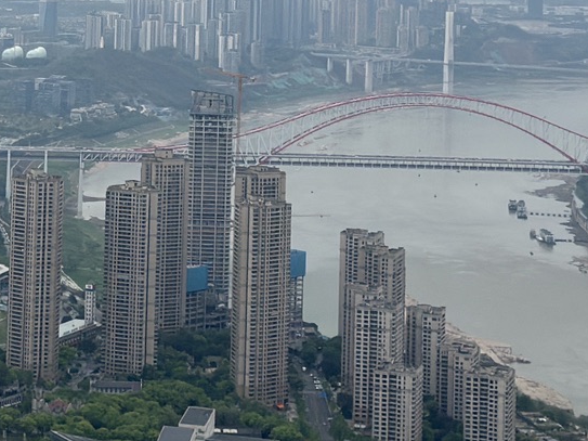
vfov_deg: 11.2
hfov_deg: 15.2
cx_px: 127
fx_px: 2191
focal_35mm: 129
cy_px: -132
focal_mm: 6.76
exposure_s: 1/12346
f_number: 1.78
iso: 100
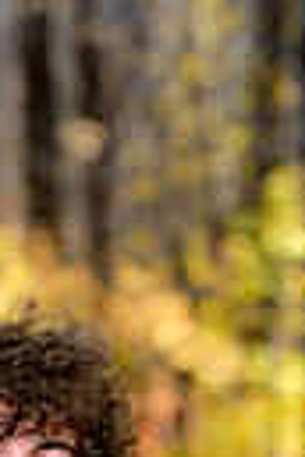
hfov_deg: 4.8
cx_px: -18
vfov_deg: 7.0
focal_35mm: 287
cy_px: 737
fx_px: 3647
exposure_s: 1/160
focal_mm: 82
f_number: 3.2
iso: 640
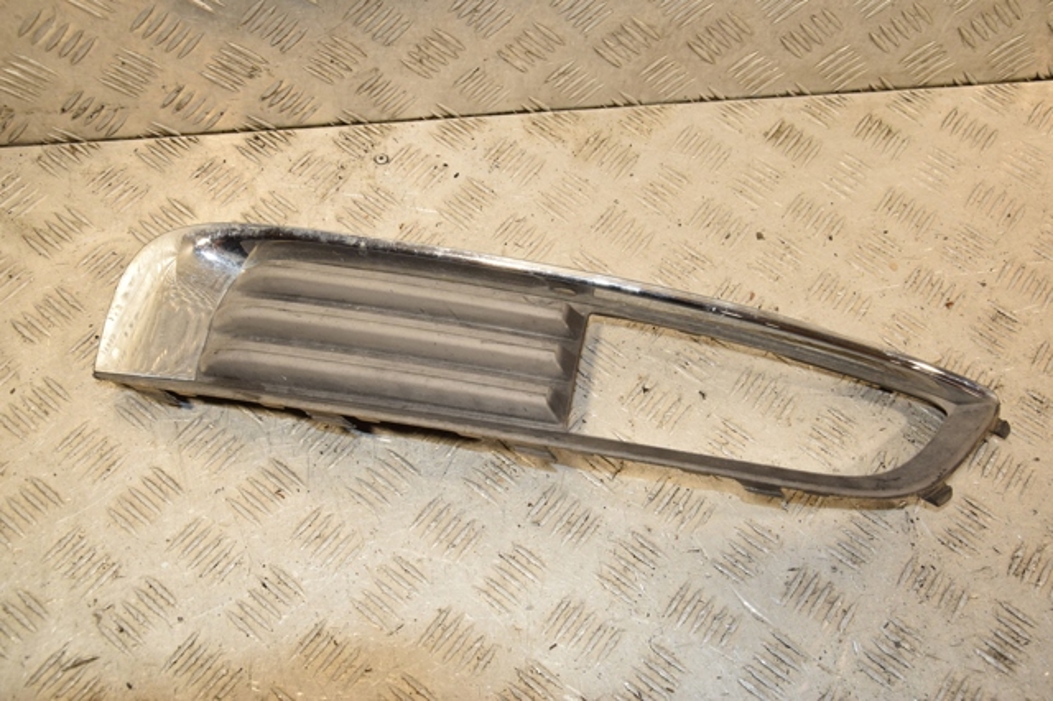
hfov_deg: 53.2
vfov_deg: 36.8
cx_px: 526
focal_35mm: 36
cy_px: 350
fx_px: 1052
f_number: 8
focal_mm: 24
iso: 800
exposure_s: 1/200
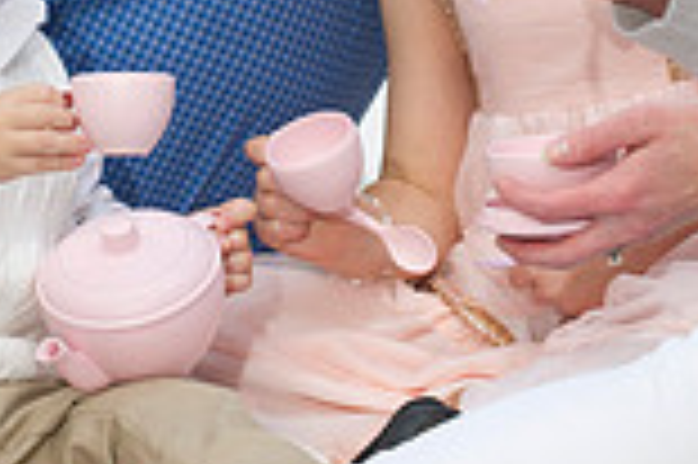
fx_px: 7631
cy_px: -113
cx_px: 369
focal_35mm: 394
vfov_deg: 3.5
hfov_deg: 5.2
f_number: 5.6
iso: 200
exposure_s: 1/160
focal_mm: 105
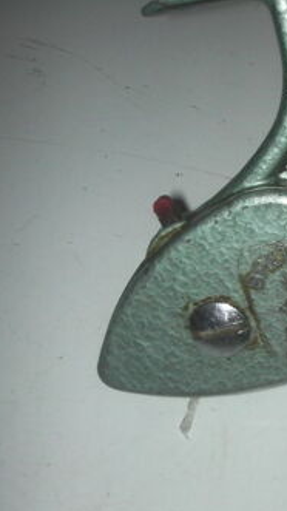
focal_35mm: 60
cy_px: 252
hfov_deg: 19.3
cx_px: 307
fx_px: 812
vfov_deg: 34.9
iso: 200
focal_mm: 6.3
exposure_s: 1/30
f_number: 5.6
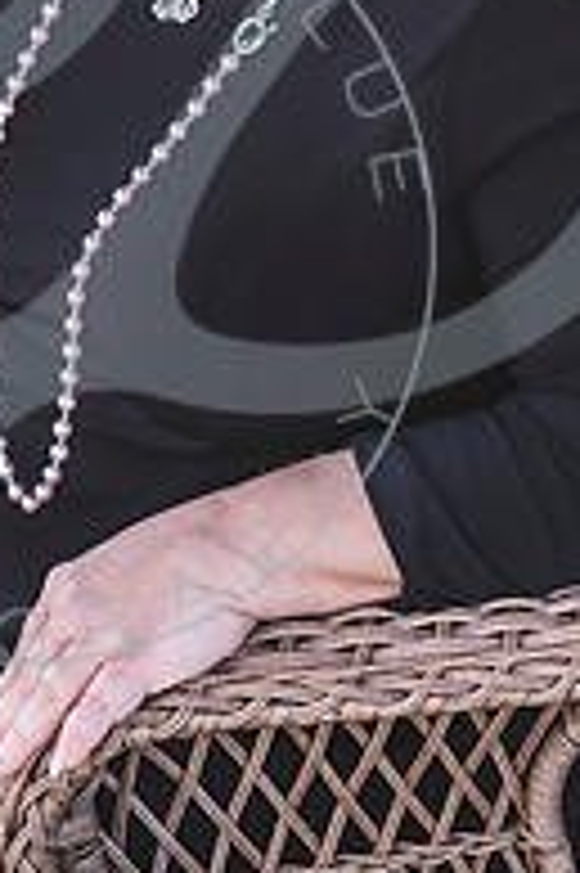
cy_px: -94
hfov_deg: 7.0
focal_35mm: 197
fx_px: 4769
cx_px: 220
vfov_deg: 10.3
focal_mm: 85
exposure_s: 1/125
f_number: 2.8
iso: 100
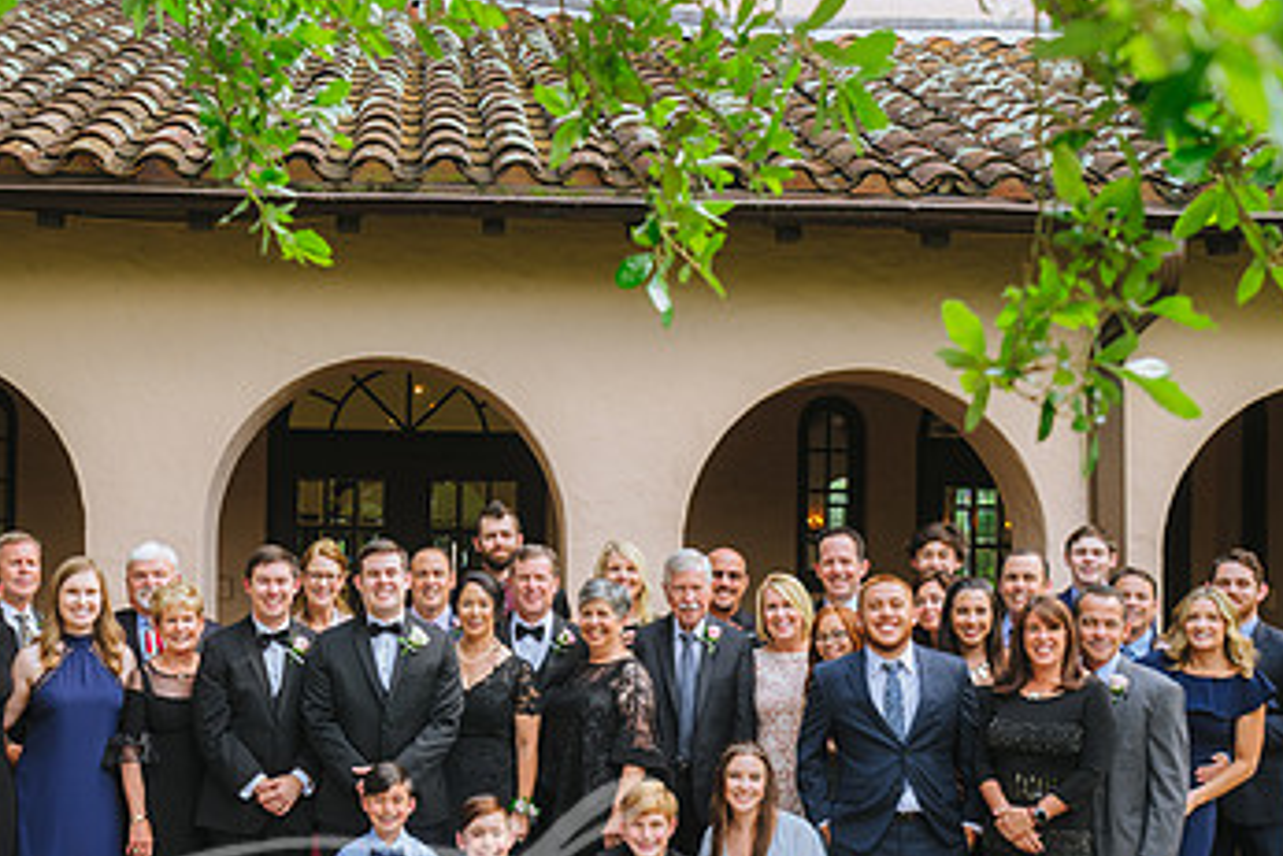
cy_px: 565
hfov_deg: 41.5
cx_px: 449
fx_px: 1676
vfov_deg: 28.5
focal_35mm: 47
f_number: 3.5
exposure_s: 1/250
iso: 250
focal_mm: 28
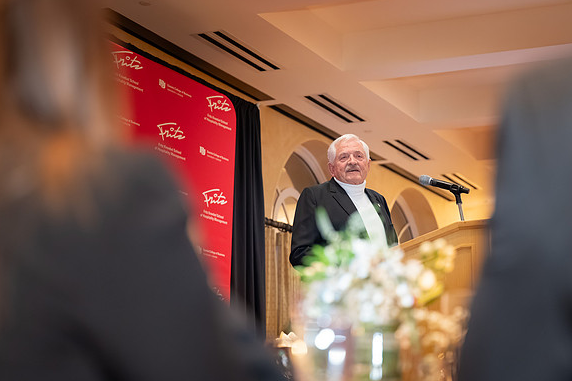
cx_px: 287
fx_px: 1128
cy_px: 191
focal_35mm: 71
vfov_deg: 19.2
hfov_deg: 28.5
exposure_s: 1/125
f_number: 2.8
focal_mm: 70
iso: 8000
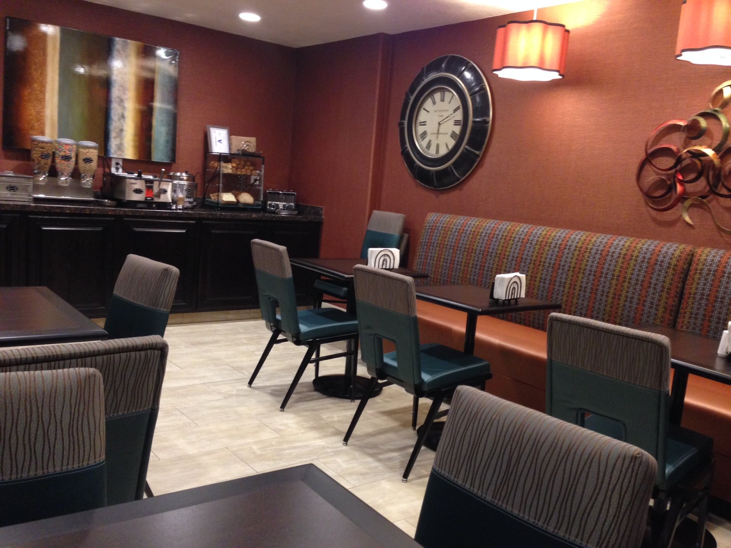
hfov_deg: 55.4
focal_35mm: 33
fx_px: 697
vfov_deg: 42.9
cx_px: 366
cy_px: 274
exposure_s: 1/20
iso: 200
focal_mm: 4.12
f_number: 2.4
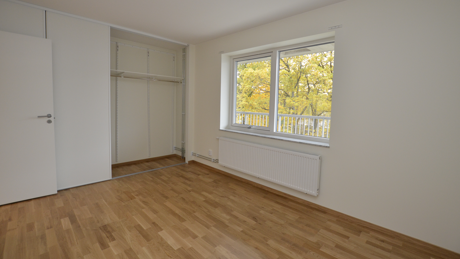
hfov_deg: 99.4
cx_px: 234
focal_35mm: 16
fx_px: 195
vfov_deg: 66.9
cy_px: 117
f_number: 4
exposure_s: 1/60
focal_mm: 10
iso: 800
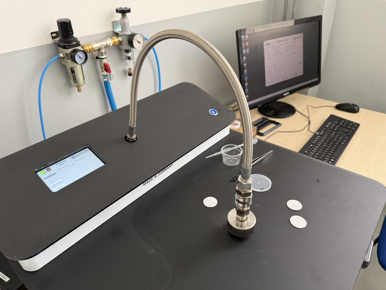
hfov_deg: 71.6
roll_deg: +2.0
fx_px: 268
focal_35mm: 24
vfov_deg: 56.8
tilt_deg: -31.9
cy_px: 145
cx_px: 193
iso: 160
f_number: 1.78
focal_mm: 6.76
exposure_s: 1/121
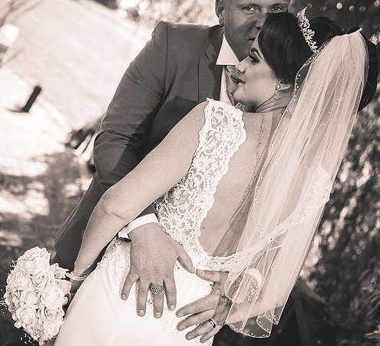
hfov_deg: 27.3
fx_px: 783
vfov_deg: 24.8
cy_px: 213
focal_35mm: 66
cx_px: 195
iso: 100
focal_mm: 35
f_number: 2.5
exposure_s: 1/500
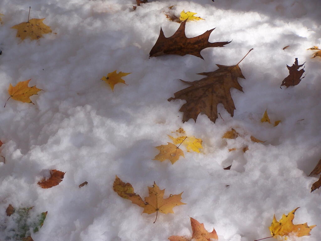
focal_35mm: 117
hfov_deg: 16.8
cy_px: 120
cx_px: 160
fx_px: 1085
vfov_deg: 12.7
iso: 80
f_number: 3.2
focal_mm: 19.4
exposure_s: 1/500
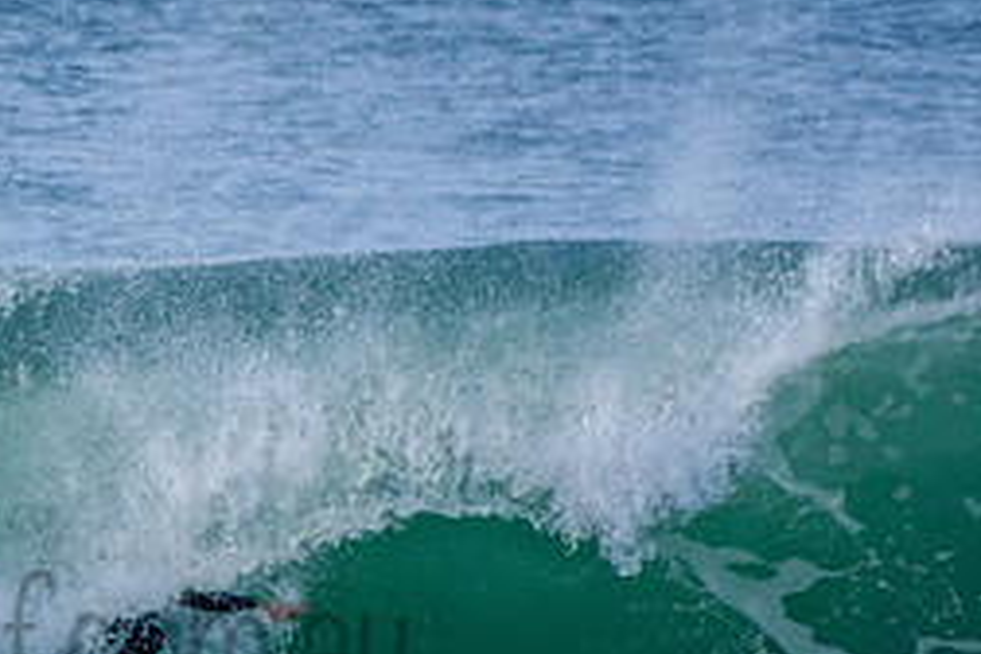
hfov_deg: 1.2
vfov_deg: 0.8
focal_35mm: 1726
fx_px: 47030
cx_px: -4
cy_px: 598
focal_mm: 500
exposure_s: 1/2000
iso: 450
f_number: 5.6
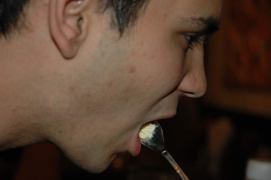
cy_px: 90
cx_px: 136
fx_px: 790
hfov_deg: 19.5
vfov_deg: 13.0
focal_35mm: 105
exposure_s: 1/60
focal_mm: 70
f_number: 4.5
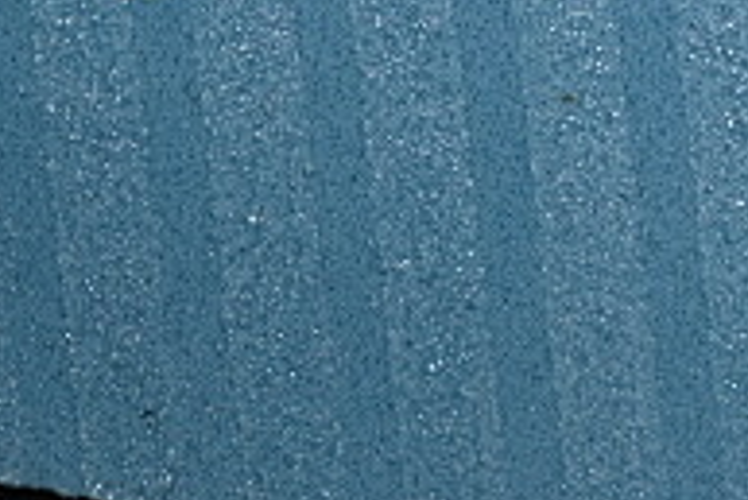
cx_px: 686
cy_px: -264
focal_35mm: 419
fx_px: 8712
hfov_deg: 4.9
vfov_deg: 3.3
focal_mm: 50
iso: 160
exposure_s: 1/80
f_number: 7.1
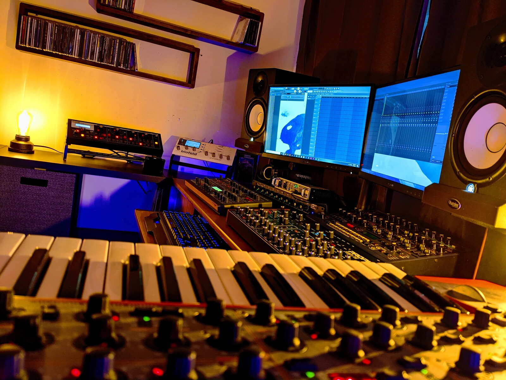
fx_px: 395
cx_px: 253
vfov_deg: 51.4
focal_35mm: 27
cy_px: 190
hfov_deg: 65.3
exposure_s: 1/24
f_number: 1.73
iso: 79
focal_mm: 4.38
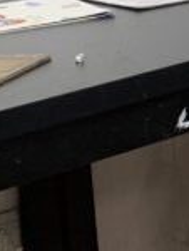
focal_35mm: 173
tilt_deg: -9.0
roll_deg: +0.6
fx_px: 1256
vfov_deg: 11.2
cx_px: 462
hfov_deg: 7.9
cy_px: -33
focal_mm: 4.25
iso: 80
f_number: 1.8
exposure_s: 1/121
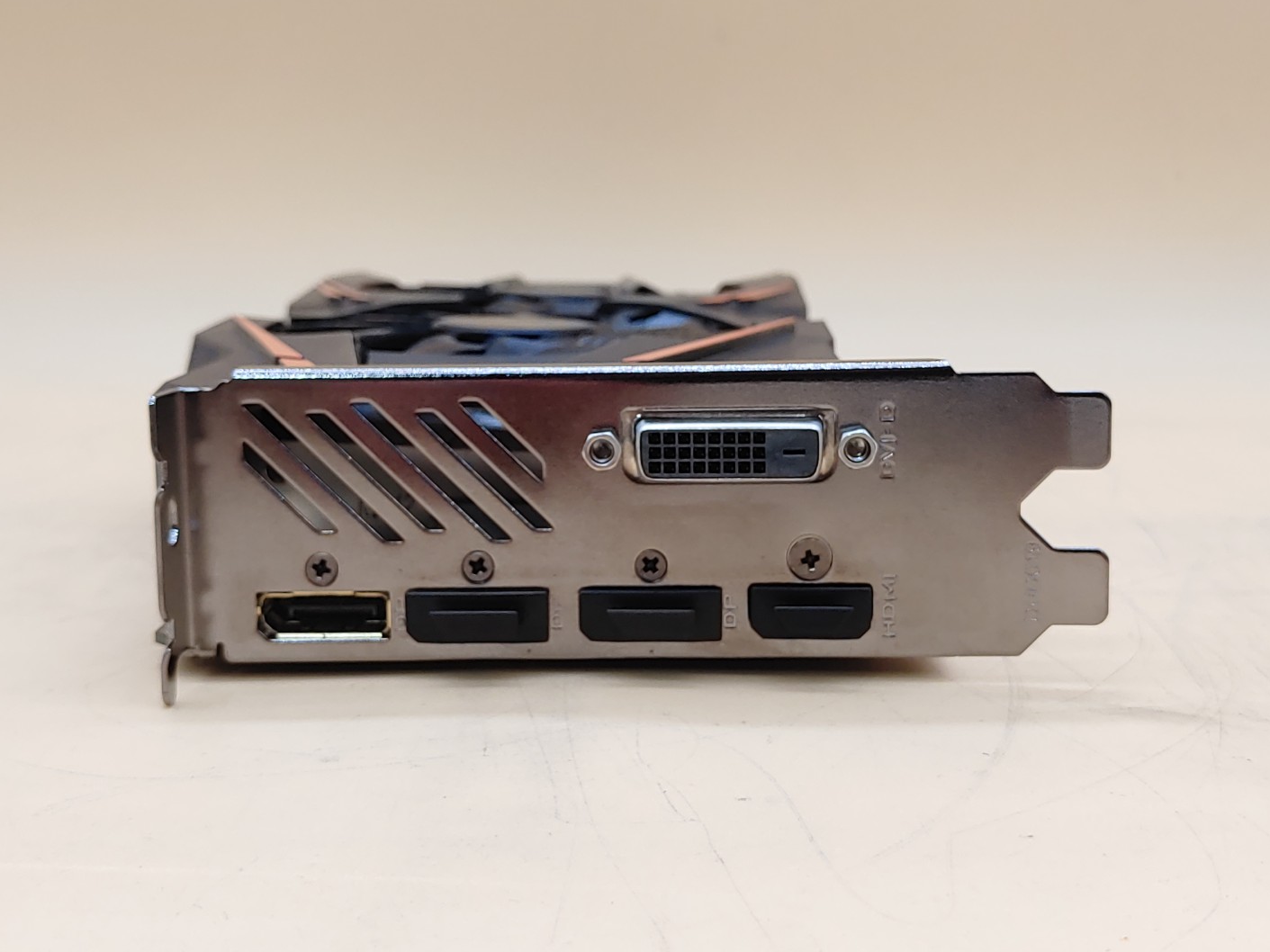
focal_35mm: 50
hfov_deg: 38.2
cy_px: 473
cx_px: 626
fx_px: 1834
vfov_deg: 29.1
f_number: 1.8
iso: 50
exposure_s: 1/120
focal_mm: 4.36
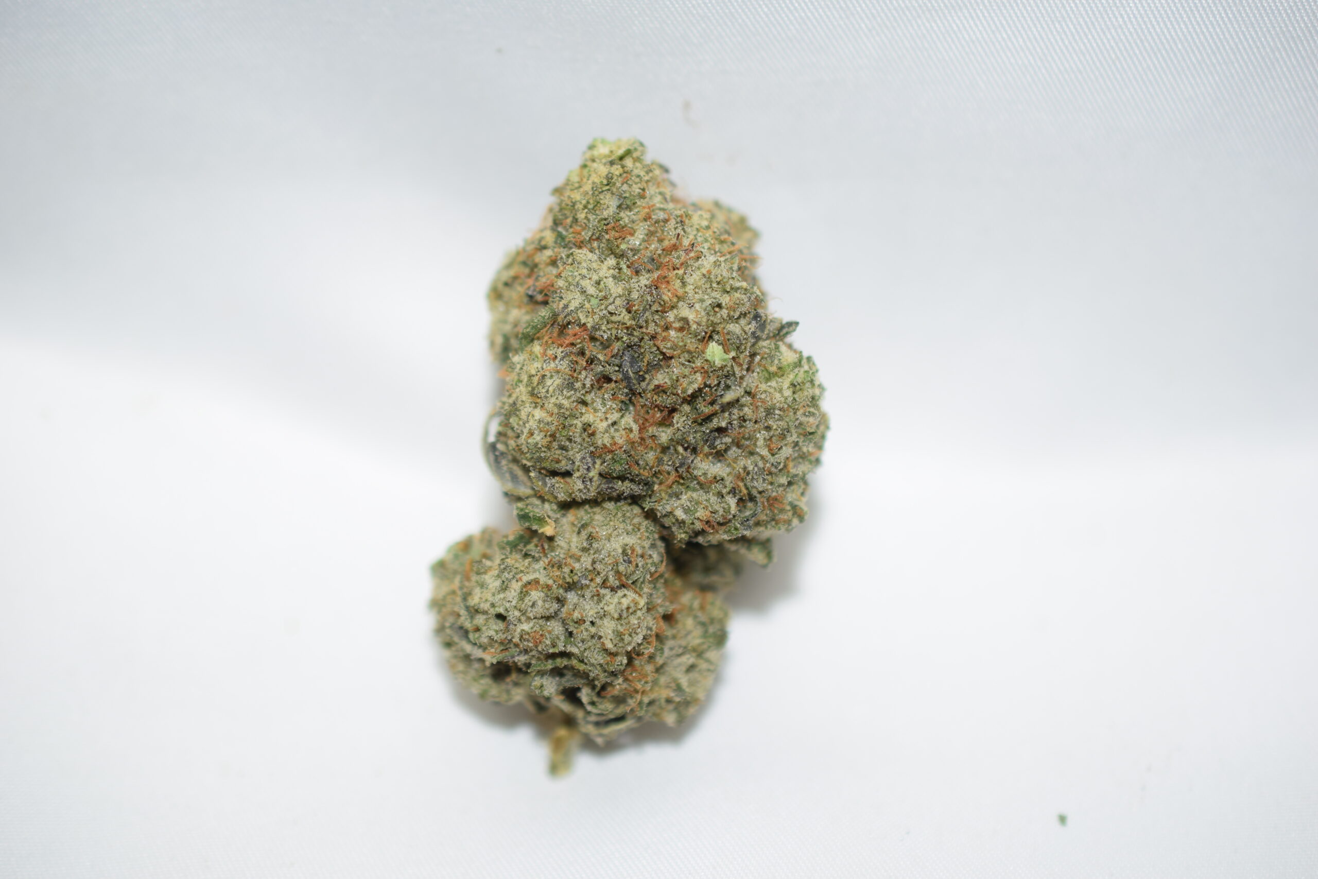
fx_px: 2197
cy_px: 440
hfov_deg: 33.4
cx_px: 659
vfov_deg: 22.6
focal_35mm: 60
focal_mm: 40
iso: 100
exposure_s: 1/60
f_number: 3.2
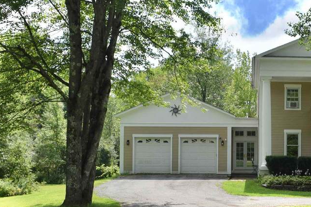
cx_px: 259
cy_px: 141
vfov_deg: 24.9
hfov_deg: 35.4
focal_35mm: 54
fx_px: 467
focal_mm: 18
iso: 200
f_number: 8
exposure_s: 1/400
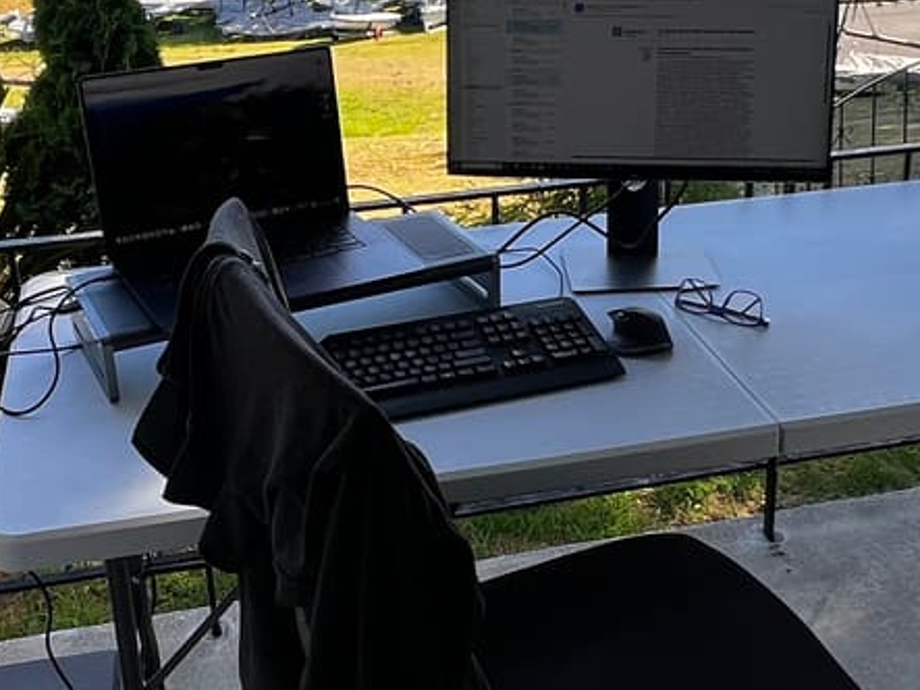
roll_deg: +0.8
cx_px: 505
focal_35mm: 47
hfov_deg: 40.4
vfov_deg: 30.8
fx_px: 1249
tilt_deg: -24.4
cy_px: 274
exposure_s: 1/242
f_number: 1.8
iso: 32
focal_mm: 1.57
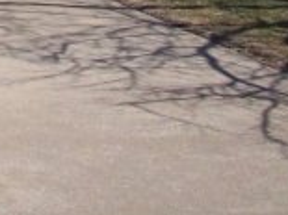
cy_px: -308
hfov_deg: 10.0
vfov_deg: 7.3
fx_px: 1588
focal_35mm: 191
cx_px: -178
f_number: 5.6
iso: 80
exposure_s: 1/346
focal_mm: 6.2
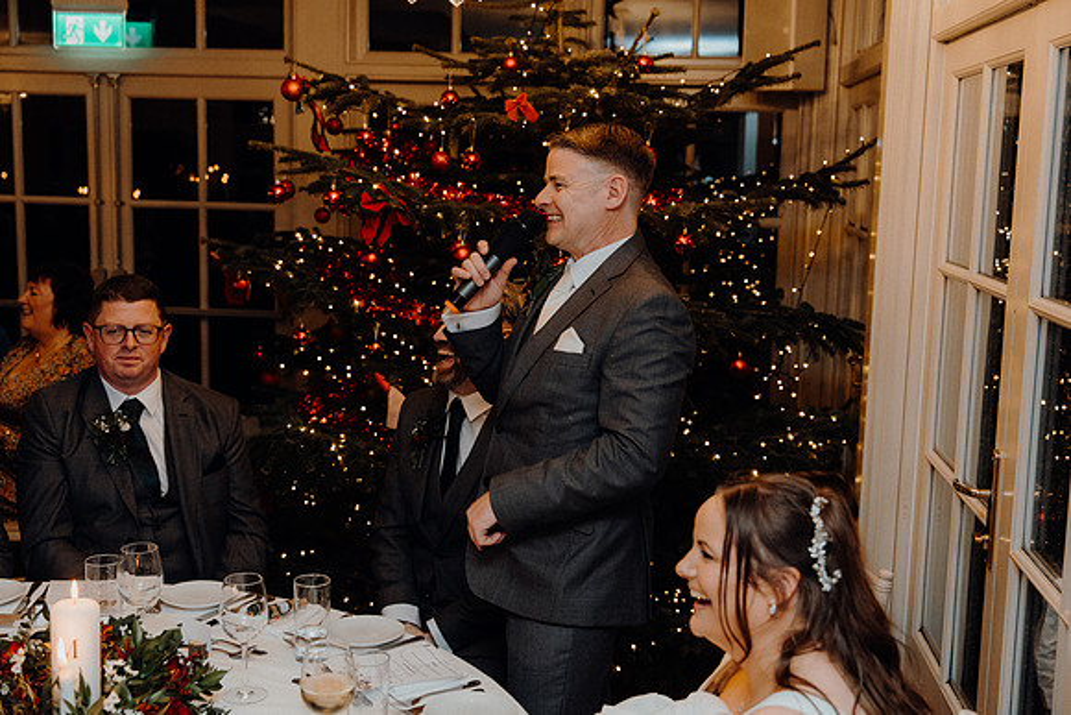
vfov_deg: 31.2
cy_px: 358
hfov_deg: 45.4
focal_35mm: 43
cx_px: 536
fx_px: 1279
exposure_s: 1/160
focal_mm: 43
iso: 2500
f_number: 3.5
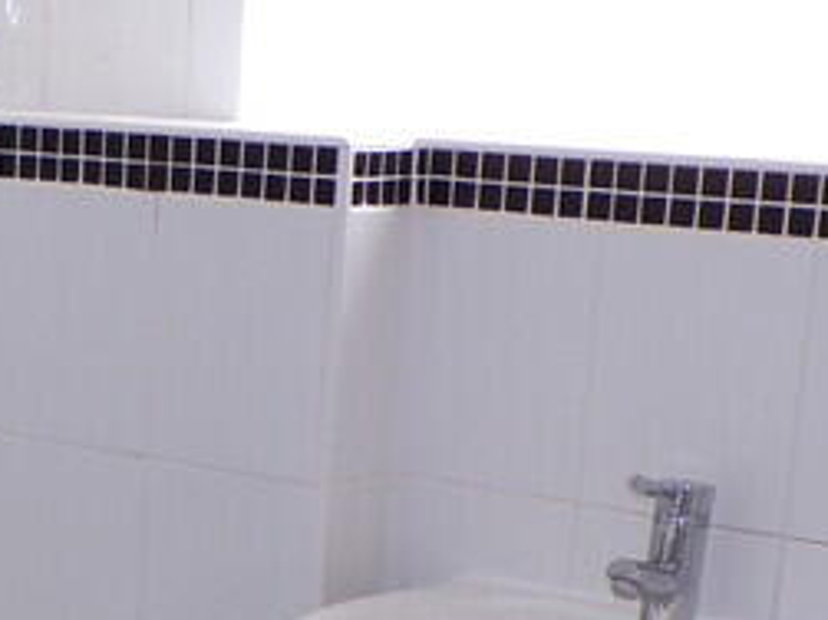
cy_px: 841
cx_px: 162
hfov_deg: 19.8
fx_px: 2343
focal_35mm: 98
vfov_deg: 14.4
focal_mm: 4.3
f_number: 3
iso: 150
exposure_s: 1/34
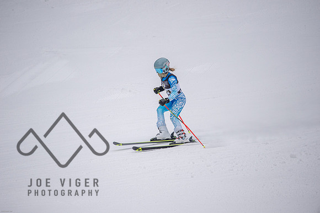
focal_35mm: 550
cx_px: 160
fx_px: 4886
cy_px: 106
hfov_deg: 3.8
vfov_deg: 2.5
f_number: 6.3
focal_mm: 550
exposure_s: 1/5000
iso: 2000
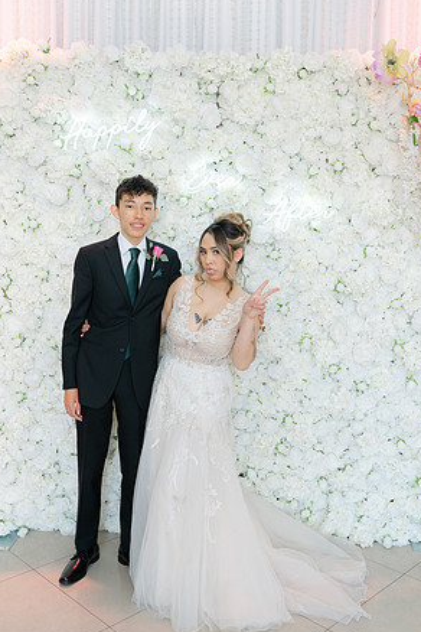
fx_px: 631
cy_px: 317
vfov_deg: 53.1
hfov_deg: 36.9
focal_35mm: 36
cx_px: 215
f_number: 4
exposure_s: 1/160
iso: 400
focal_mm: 35
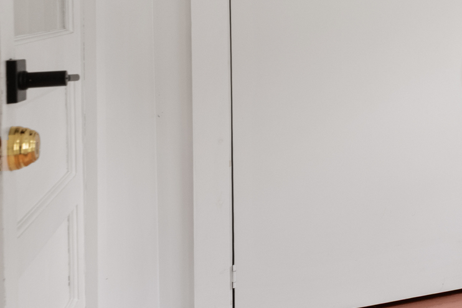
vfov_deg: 22.1
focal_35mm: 58
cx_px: 833
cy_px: -28
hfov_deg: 21.7
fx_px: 744
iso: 250
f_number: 8
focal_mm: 14
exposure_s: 1/4
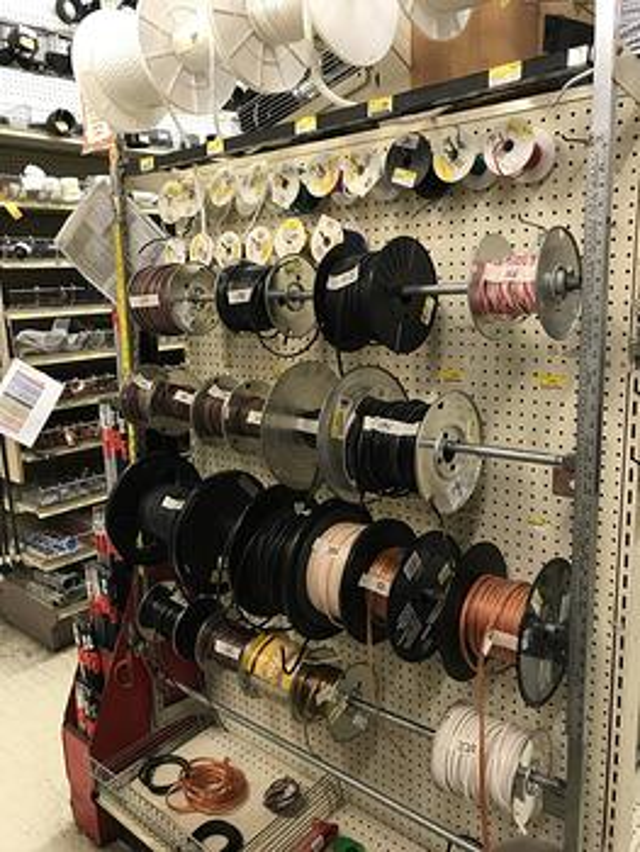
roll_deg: +1.0
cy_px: 426
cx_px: 320
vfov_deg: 63.4
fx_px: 689
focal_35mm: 28
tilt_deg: -10.7
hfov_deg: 49.8
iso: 40
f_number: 1.8
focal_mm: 3.99
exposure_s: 1/20
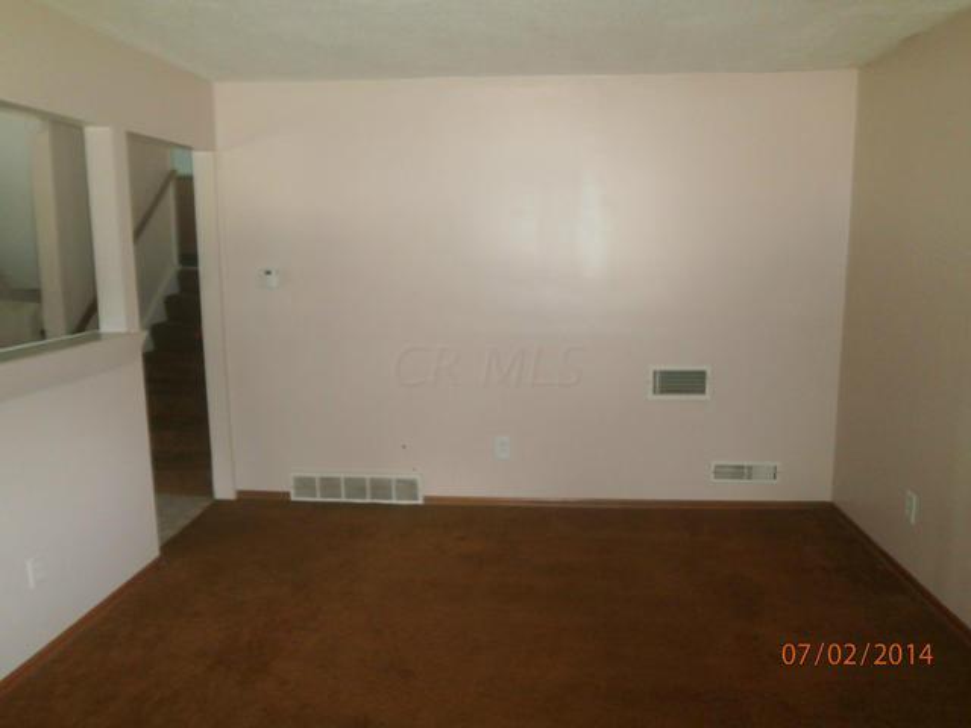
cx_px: 486
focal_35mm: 26
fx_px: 729
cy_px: 364
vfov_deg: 53.1
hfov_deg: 67.3
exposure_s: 1/30
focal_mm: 4.7
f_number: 2.8
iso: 200
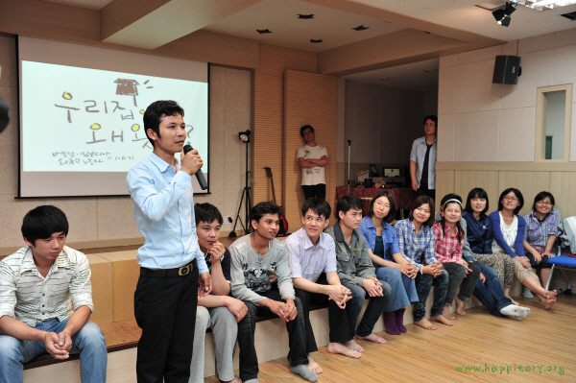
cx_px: 288
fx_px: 512
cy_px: 192
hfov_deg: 58.8
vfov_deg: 41.0
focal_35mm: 32
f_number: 4
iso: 400
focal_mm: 32
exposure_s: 1/100
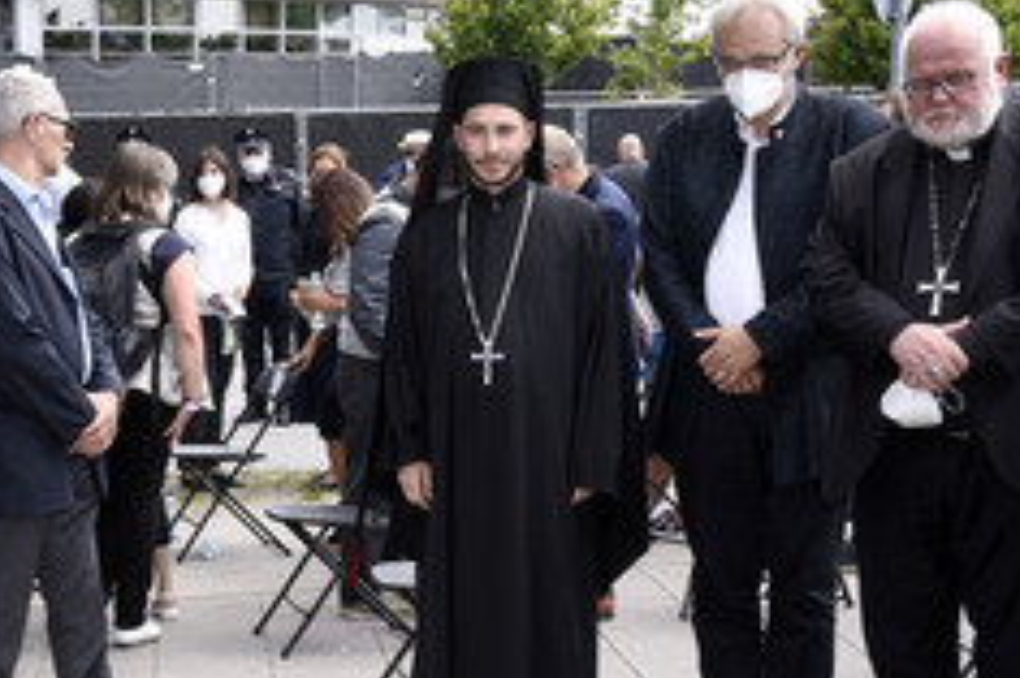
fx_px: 2492
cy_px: 475
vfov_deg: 15.5
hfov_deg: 22.8
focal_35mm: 88
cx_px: 175
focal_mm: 46
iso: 800
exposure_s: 1/160
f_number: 11
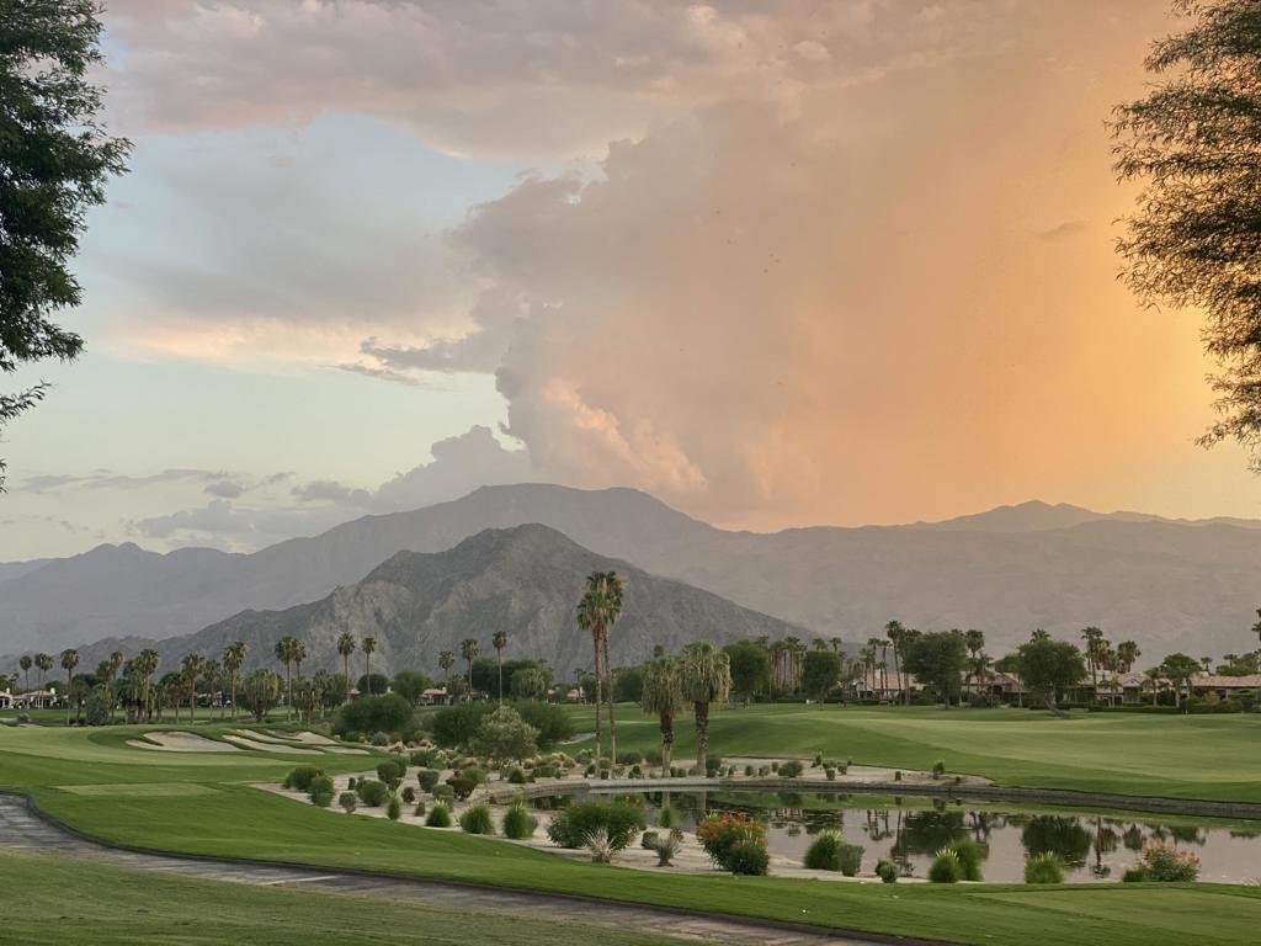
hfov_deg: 36.8
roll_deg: -0.8
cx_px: 630
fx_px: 1894
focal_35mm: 52
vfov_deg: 28.0
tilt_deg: +7.4
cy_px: 473
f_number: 2
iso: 80
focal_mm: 6
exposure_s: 1/122
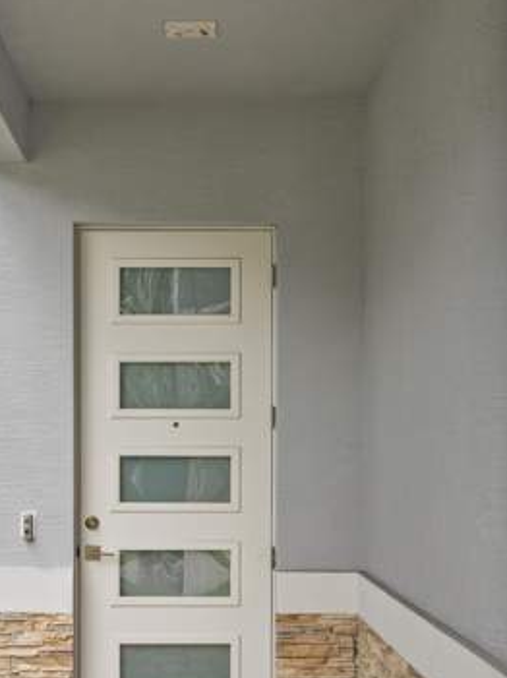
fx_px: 1506
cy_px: 443
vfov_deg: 25.2
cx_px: 166
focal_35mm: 77
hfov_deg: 19.1
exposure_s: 1/250
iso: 1600
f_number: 8
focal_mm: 35
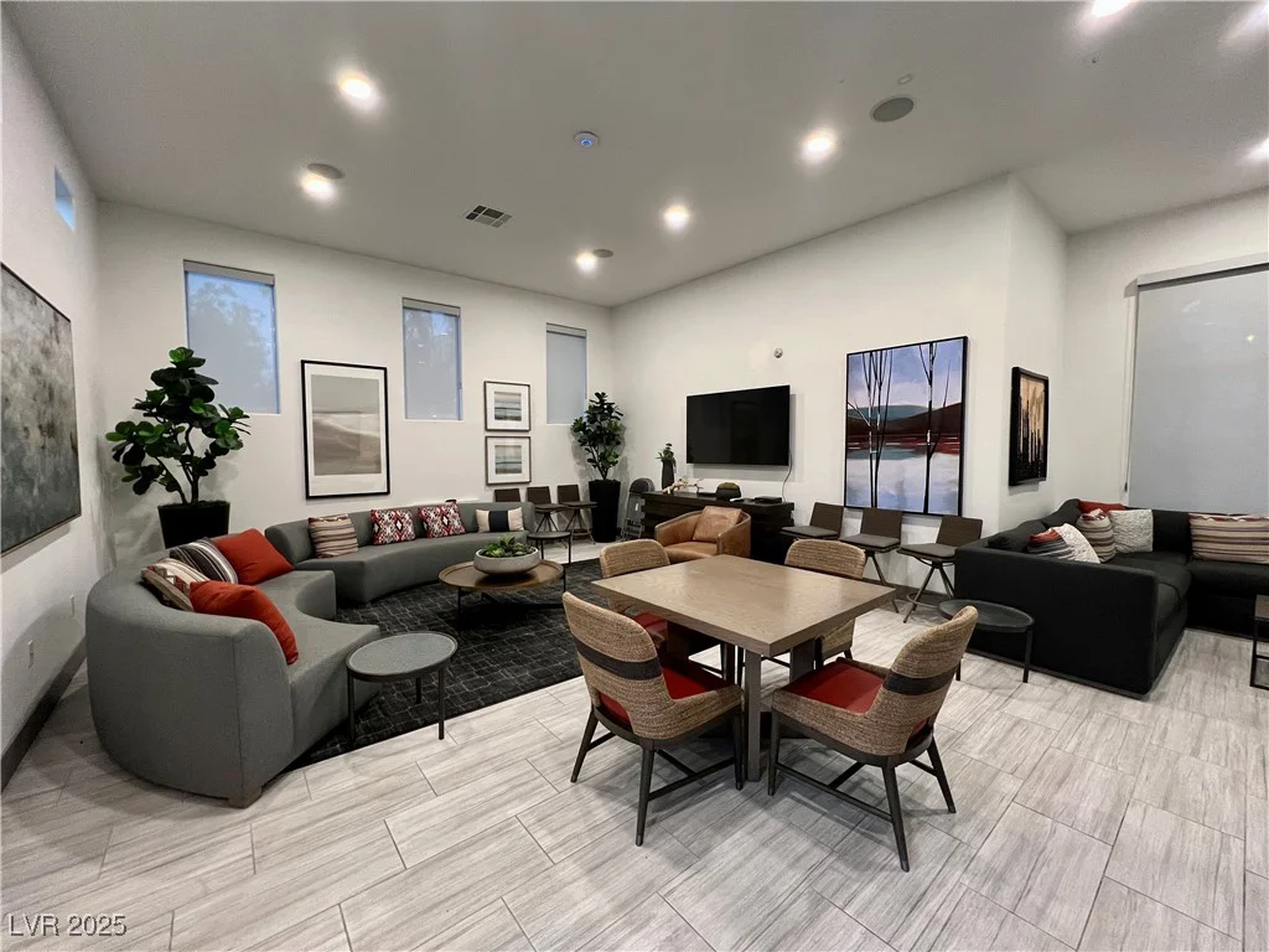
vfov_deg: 89.9
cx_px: 634
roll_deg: -0.1
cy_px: 476
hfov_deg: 106.2
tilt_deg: -3.6
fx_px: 477
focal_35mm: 13
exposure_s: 1/60
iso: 250
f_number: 1.8
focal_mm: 1.57
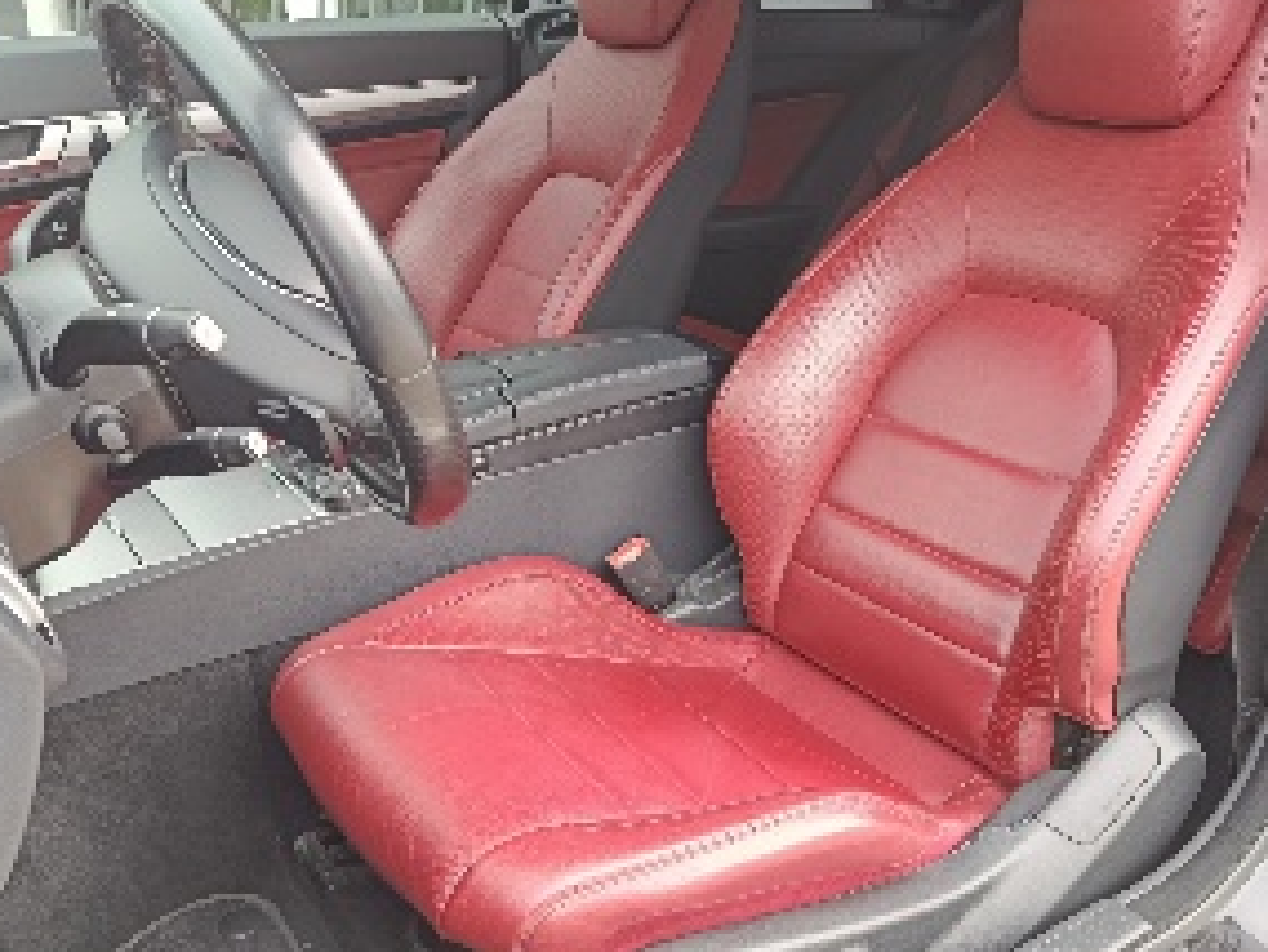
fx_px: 1283
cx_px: 752
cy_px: 485
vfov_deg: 40.7
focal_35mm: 35
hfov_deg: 52.3
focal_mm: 5.24
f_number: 1.7
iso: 337
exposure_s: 1/100
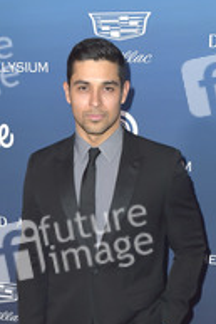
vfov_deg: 23.4
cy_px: 329
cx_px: 116
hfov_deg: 16.5
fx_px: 746
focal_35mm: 83
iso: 250
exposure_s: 1/250
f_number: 5.6
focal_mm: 40
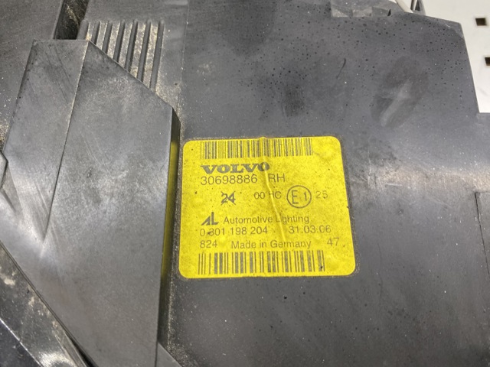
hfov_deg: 69.4
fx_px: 354
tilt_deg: -73.6
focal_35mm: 25
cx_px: 245
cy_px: 184
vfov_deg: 54.9
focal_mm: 4.25
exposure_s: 1/104
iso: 125
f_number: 1.8
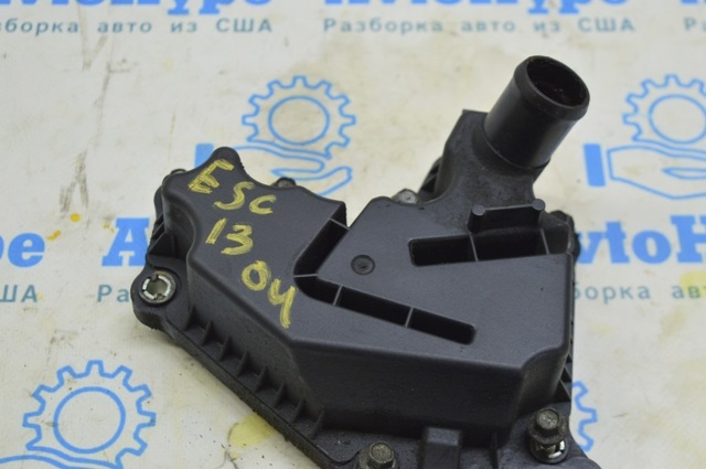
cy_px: 234
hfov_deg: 33.4
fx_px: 1175
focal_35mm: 60
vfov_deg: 22.6
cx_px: 353
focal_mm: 40
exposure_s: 1/20
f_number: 5.6
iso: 400
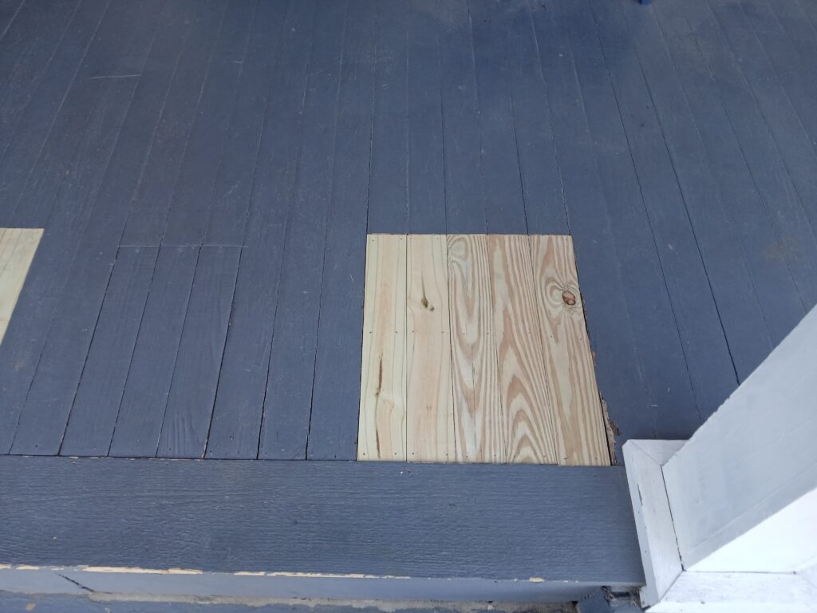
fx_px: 614
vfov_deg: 53.1
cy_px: 306
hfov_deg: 67.3
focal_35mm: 26
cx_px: 408
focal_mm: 3.98
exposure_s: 1/60
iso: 80
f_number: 1.8
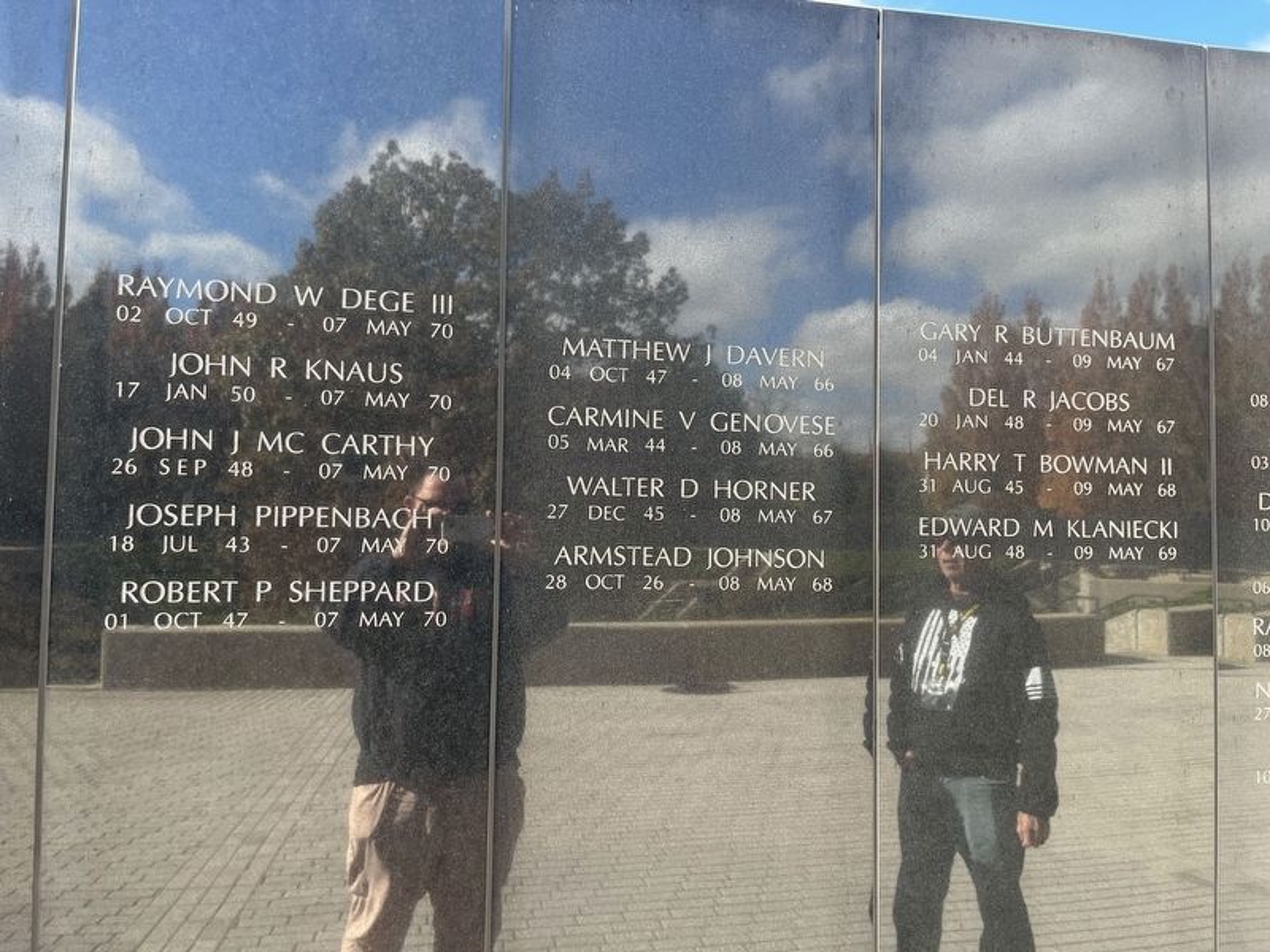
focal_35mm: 26
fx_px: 954
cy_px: 476
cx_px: 635
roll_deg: -1.0
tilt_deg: +3.0
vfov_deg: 53.1
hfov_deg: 67.3
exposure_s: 1/347
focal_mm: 5.1
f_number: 1.6
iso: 50
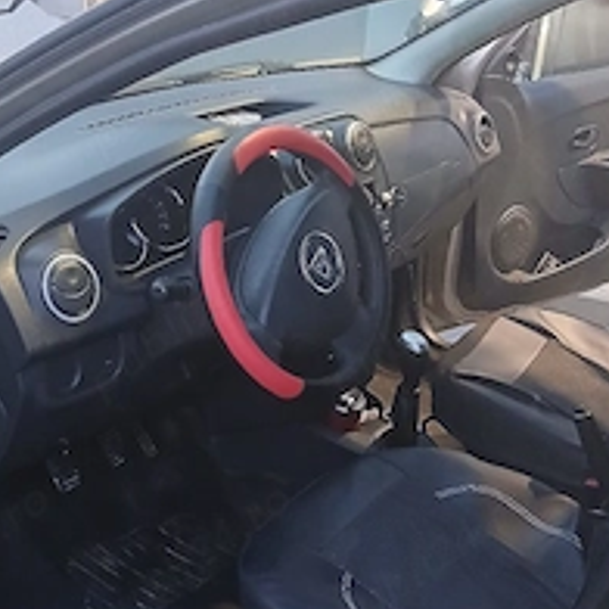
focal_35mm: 47
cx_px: 252
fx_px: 935
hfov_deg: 36.0
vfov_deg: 36.0
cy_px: 357
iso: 500
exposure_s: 1/25.1
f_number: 1.8
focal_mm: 3.98
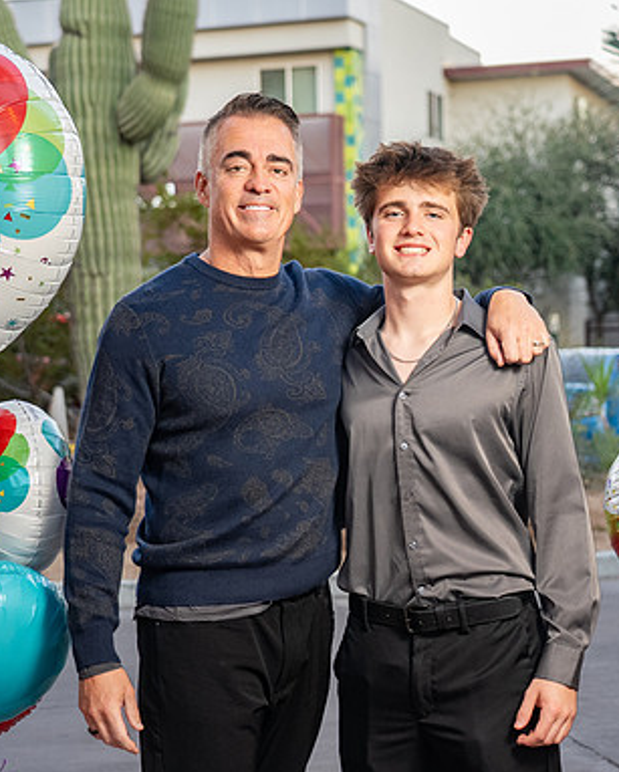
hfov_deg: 19.2
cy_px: 394
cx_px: 384
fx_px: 1830
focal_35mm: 80
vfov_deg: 23.8
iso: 800
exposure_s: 1/80
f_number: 4
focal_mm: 53
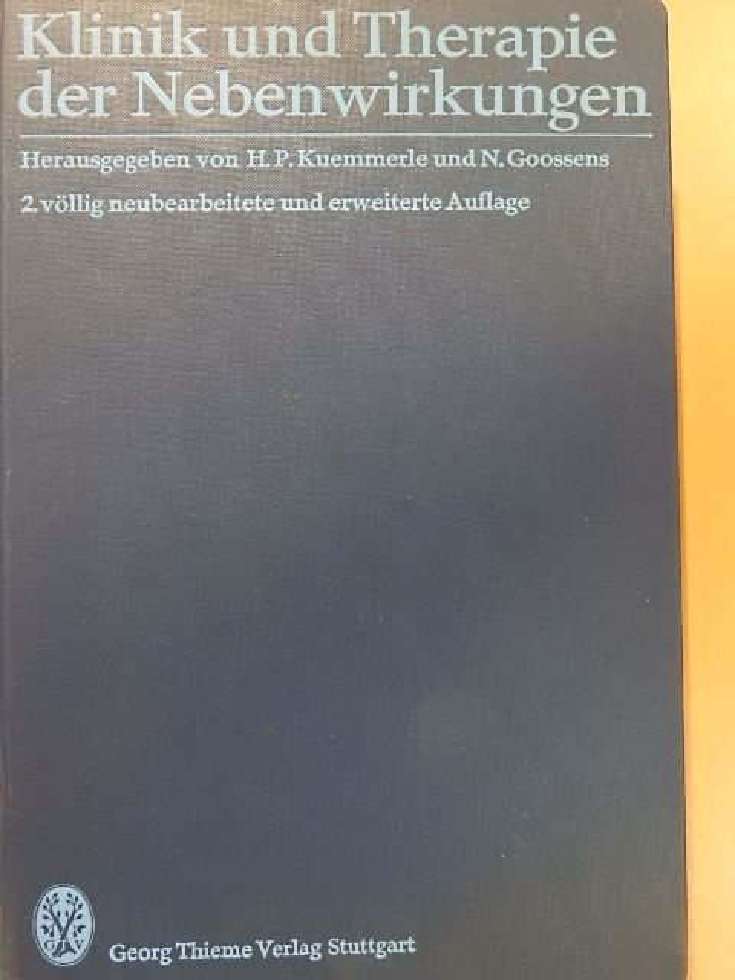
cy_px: 490
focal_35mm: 40
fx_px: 1132
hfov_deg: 36.0
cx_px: 368
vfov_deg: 46.8
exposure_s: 1/80
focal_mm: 7.2
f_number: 3.8
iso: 1400
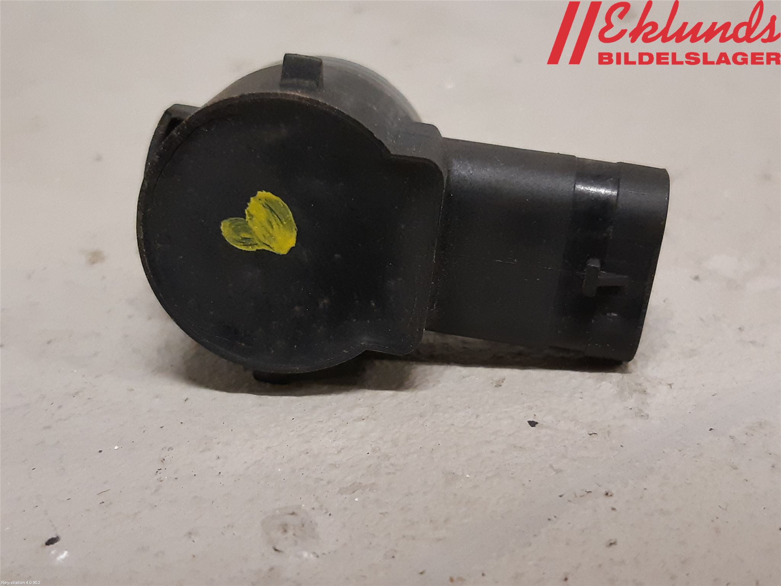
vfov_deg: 53.1
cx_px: 390
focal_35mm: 26
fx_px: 587
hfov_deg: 67.3
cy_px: 293
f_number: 1.7
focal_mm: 3.93
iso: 250
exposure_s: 1/60
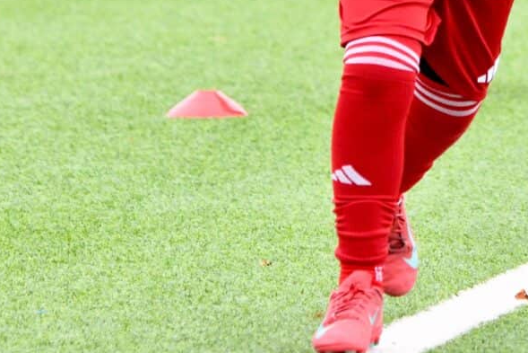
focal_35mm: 678
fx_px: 9946
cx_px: 650
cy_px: -141
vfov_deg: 2.0
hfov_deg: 3.0
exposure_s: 1/1600
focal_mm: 195
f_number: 5.3
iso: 3200
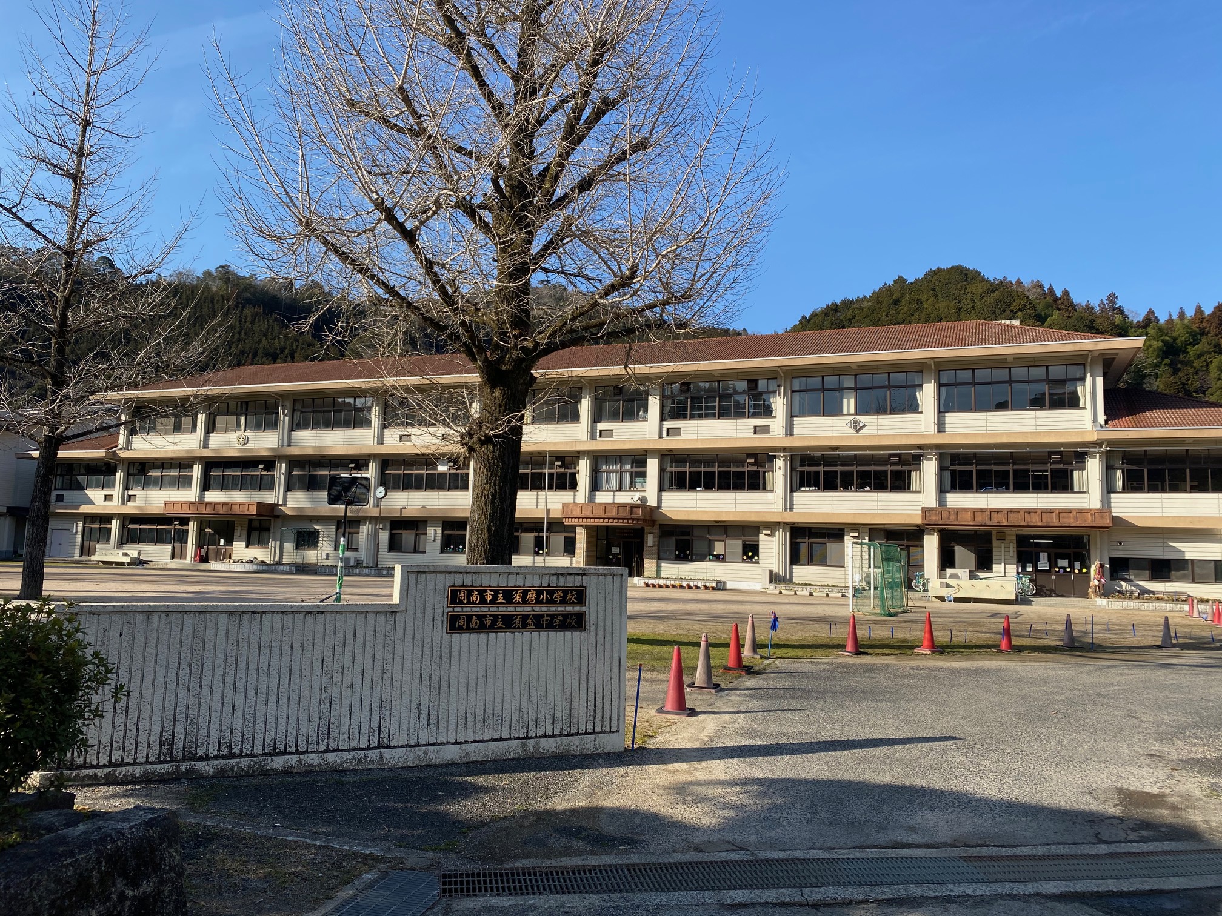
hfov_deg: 67.3
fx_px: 918
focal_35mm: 26
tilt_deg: +6.3
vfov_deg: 53.1
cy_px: 458
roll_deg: -1.7
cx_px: 611
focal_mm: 4.25
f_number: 1.8
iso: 32
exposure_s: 1/1754
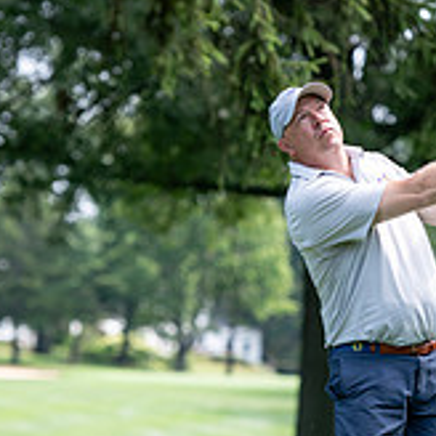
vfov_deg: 6.1
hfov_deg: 6.1
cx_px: 340
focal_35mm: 285
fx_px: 4061
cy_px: 354
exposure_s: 1/800
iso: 250
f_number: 3.5
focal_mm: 122
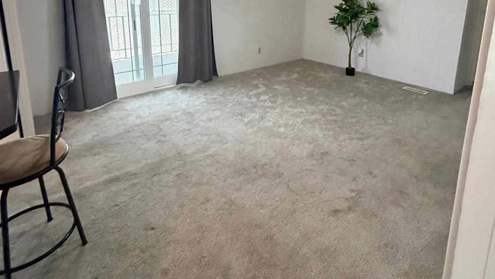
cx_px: 246
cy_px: 46
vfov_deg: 49.6
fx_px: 276
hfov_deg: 83.8
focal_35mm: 21
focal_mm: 2.22
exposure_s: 1/60
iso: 400
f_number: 2.2
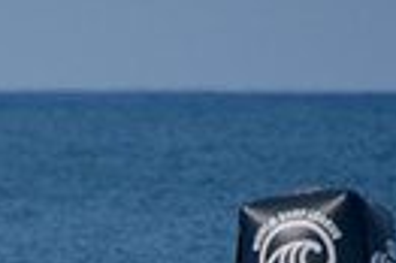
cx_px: -154
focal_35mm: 2219
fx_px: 24378
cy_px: 521
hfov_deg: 0.9
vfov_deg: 0.6
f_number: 6.3
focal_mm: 500
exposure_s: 1/2500
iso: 250
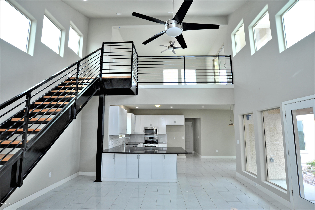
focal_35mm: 18
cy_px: 105
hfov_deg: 90.0
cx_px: 158
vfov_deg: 67.3
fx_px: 157
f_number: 13
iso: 640
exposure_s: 1/30
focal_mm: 18
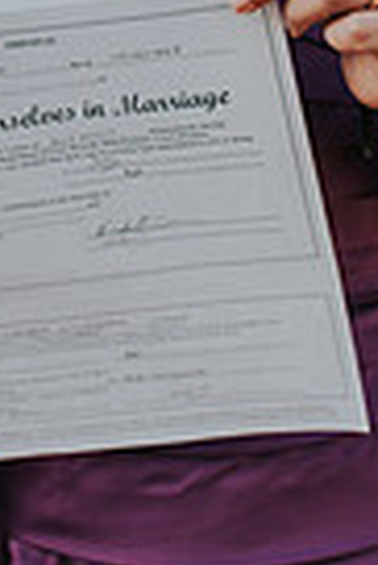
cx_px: 29
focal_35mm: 116
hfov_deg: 11.8
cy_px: 8
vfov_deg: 17.2
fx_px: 1822
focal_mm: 35
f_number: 3.5
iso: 400
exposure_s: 1/640
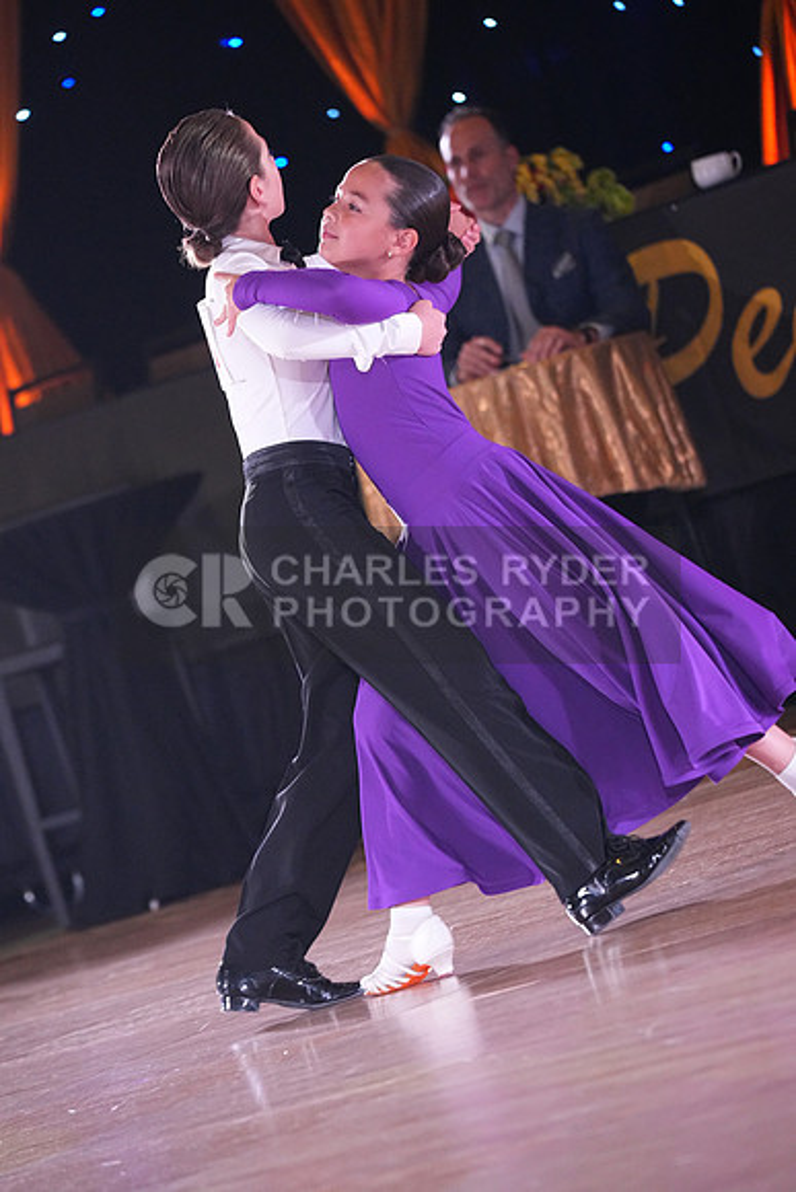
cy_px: 596
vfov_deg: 10.3
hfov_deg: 6.9
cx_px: 398
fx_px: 6629
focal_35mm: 200
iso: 8000
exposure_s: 1/400
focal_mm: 200
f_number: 4.5
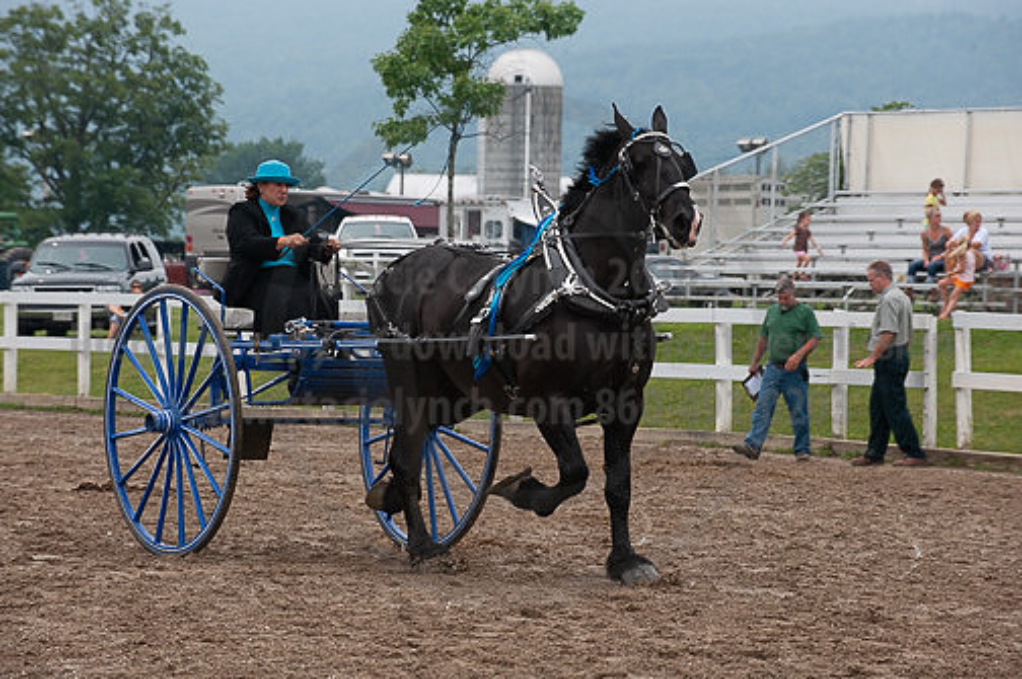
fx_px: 5672
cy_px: 340
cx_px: 511
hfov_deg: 10.3
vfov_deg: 6.9
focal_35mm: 200
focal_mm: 200
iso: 640
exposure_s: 1/1000
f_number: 5.6
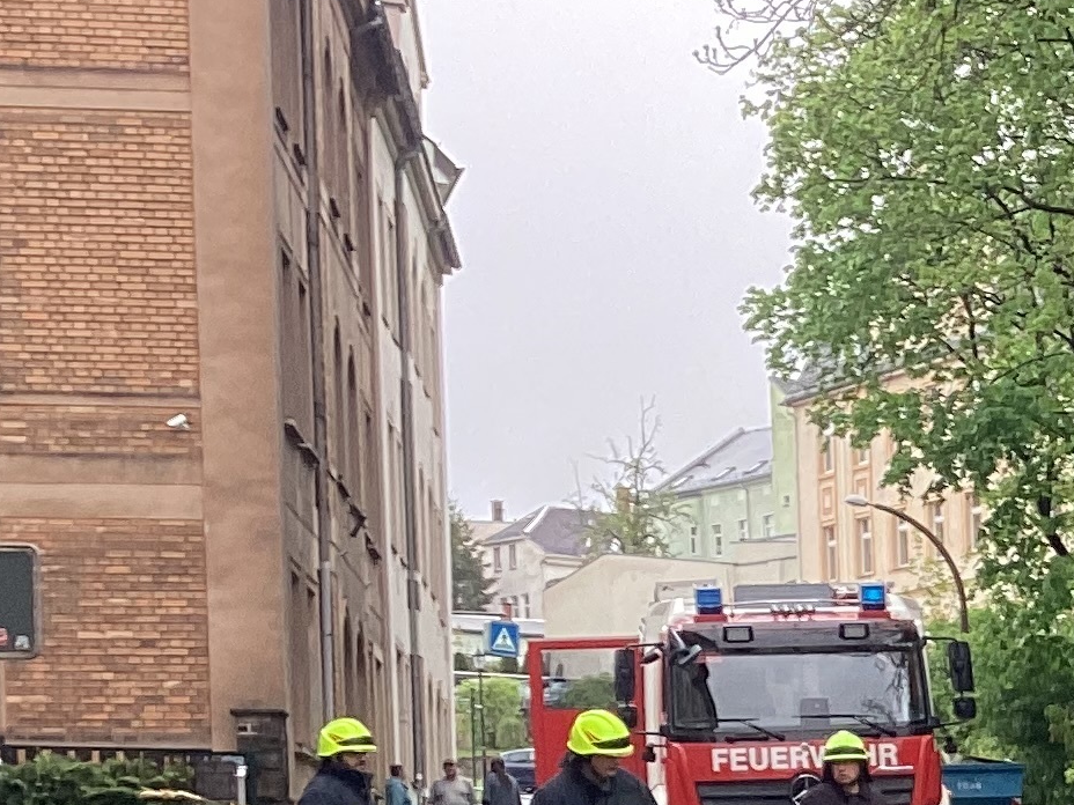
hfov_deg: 16.9
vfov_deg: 13.1
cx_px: 1451
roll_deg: -0.5
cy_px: 1065
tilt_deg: -1.8
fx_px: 3382
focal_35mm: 109
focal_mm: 3.3
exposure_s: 1/100
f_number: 2.4
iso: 40
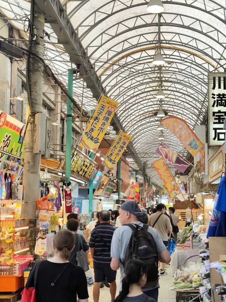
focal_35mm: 50
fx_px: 435
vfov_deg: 38.2
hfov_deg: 29.1
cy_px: 162
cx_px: 121
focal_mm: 6.07
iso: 160
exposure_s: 1/120
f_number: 1.7
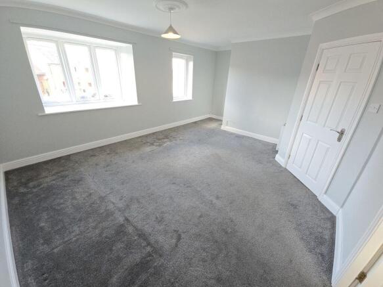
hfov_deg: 106.2
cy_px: 144
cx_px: 192
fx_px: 144
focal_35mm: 13
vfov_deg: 89.9
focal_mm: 2.2
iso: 125
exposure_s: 1/50
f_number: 2.2
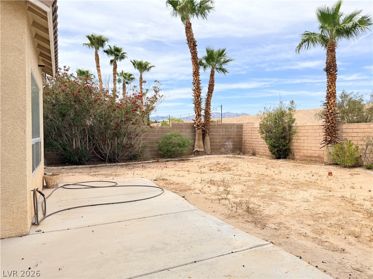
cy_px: 140
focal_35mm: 24
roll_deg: +0.7
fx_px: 259
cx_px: 186
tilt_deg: -1.9
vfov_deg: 56.8
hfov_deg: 71.6
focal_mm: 6.76
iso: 80
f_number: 1.78
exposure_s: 1/3425
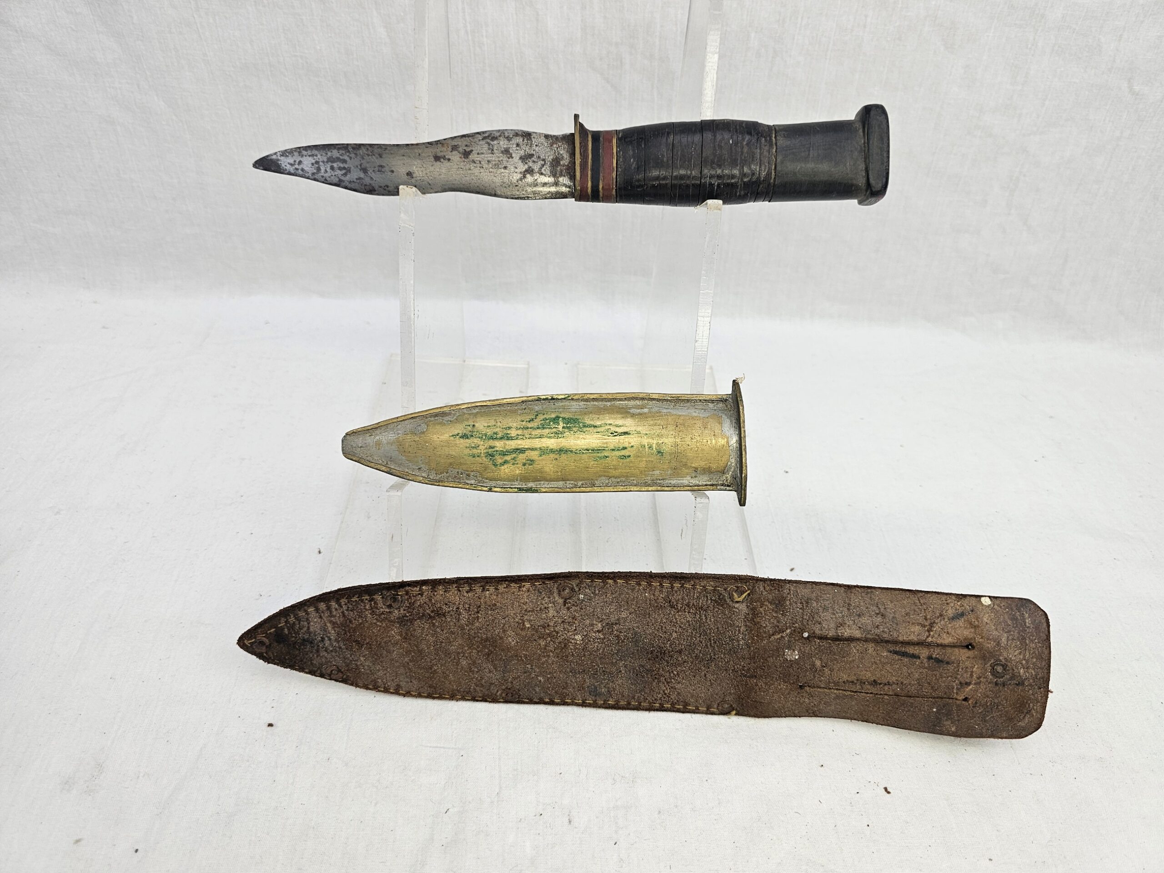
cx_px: 582
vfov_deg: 58.9
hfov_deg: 73.9
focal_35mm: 23
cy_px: 436
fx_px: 773
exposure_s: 1/100
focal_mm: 6.3
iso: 25
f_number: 1.7
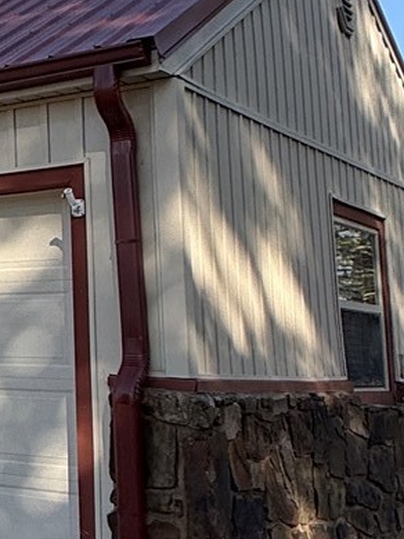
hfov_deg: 15.2
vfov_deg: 28.1
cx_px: -490
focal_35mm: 69
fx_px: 1075
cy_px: 228
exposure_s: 1/1368
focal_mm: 2.22
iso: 50
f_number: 2.2
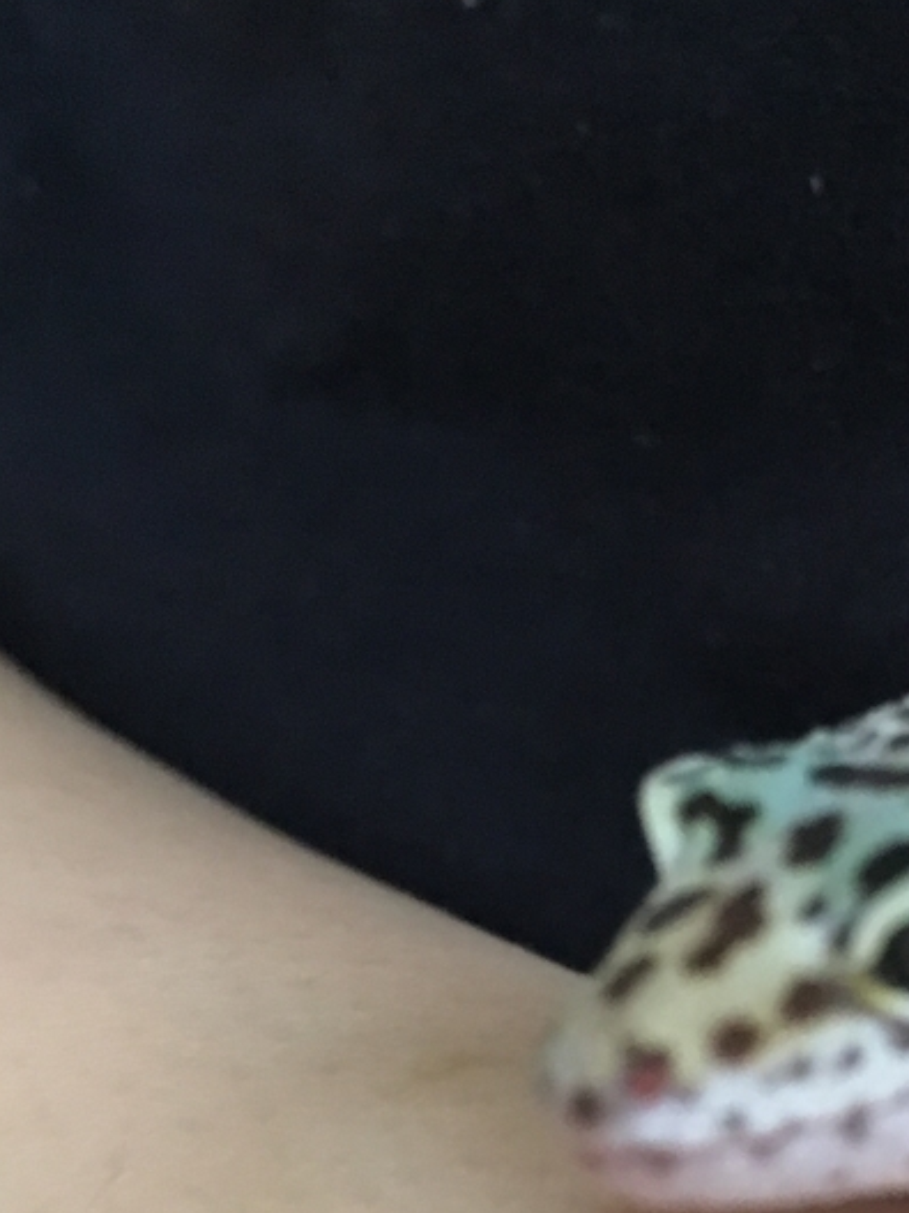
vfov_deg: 28.4
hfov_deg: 21.8
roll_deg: -1.3
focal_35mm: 66
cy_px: 1056
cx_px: 812
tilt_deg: -13.7
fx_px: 2312
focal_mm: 4.15
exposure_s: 1/15
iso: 250
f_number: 2.2
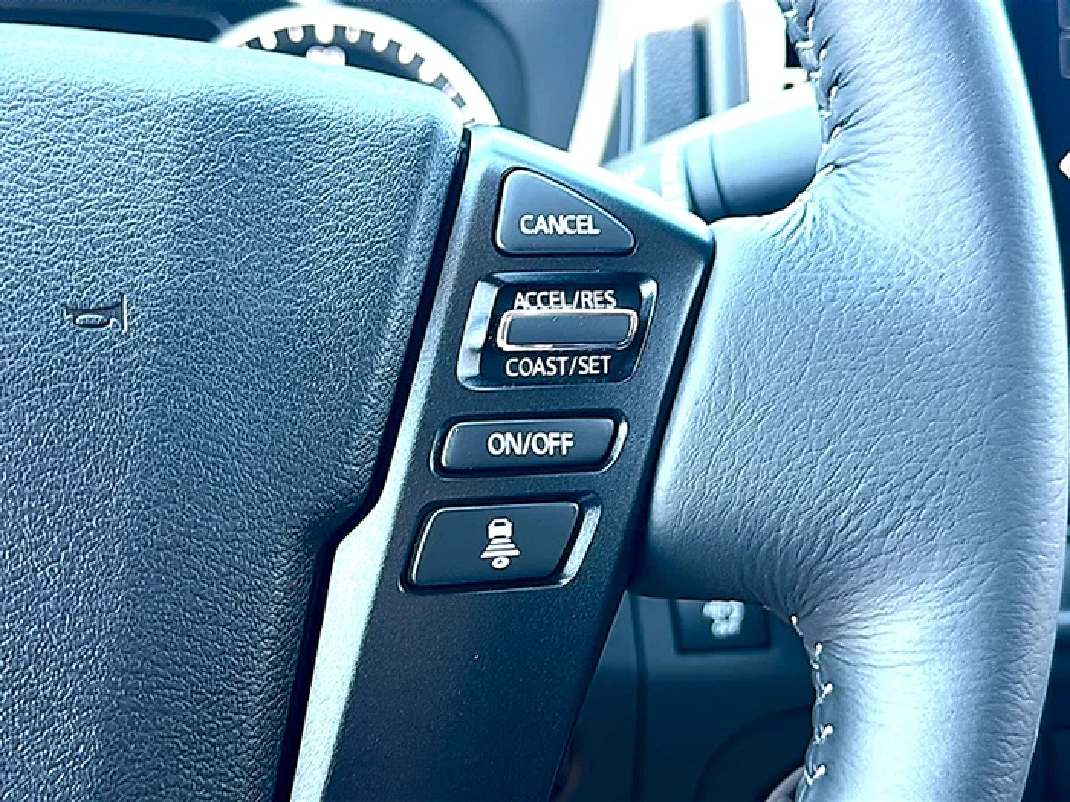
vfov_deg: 32.9
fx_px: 1360
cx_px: 535
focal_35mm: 44
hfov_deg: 42.9
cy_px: 401
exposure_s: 1/56
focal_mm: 6.86
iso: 64
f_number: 1.78
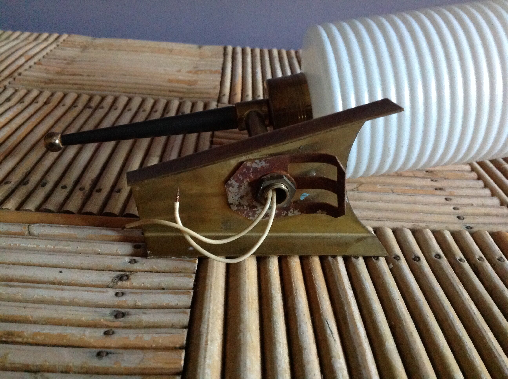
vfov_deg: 40.6
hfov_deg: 52.7
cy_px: 190
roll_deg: -4.3
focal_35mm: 35
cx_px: 254
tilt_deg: -28.5
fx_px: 513
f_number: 2.4
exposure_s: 1/15
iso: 500
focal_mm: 4.28
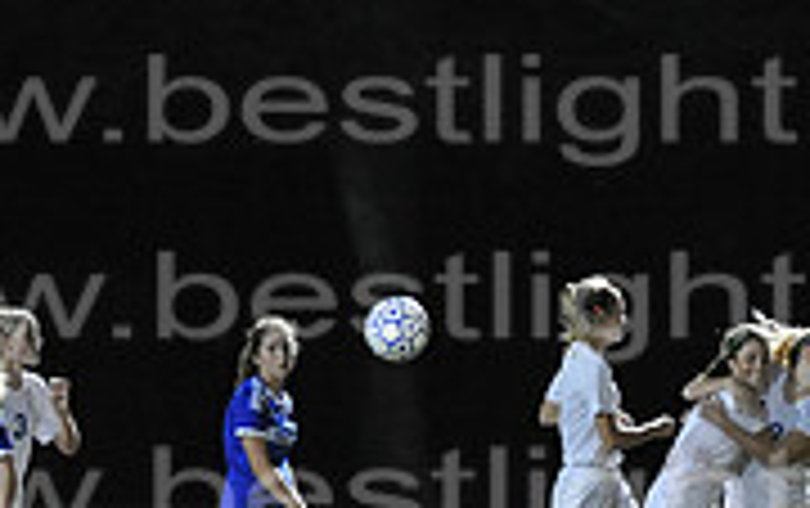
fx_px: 21727
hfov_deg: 2.1
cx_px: 747
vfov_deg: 1.3
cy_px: 405
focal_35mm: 983
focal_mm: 300
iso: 4000
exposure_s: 1/400
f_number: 3.5
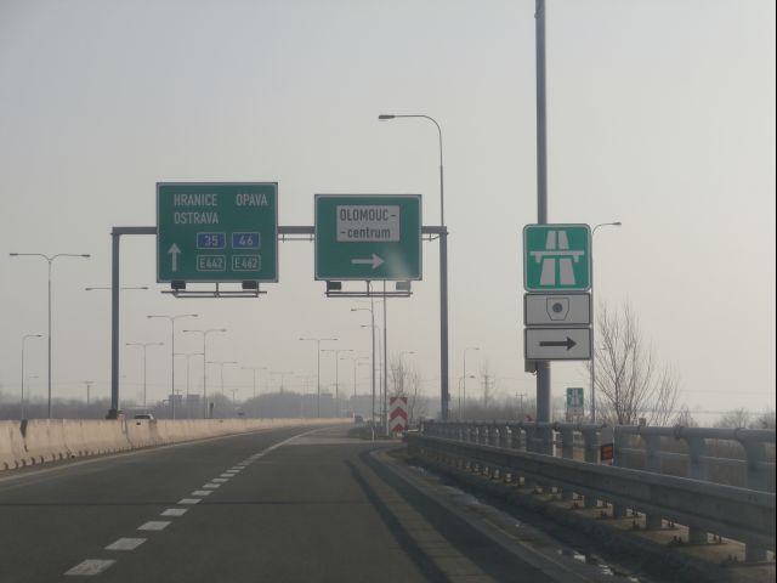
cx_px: 388
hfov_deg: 22.8
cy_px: 292
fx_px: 1930
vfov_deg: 17.2
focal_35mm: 86
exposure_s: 1/640
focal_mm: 15.16
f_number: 5
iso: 100
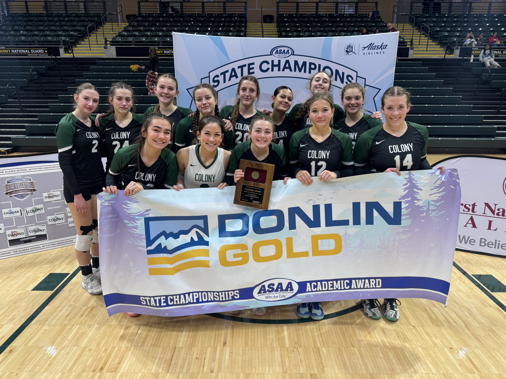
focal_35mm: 24
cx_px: 253
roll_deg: -0.9
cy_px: 190
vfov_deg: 56.8
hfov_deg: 71.6
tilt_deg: -16.8
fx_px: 351
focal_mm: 6.76
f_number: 1.78
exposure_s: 1/81
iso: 80
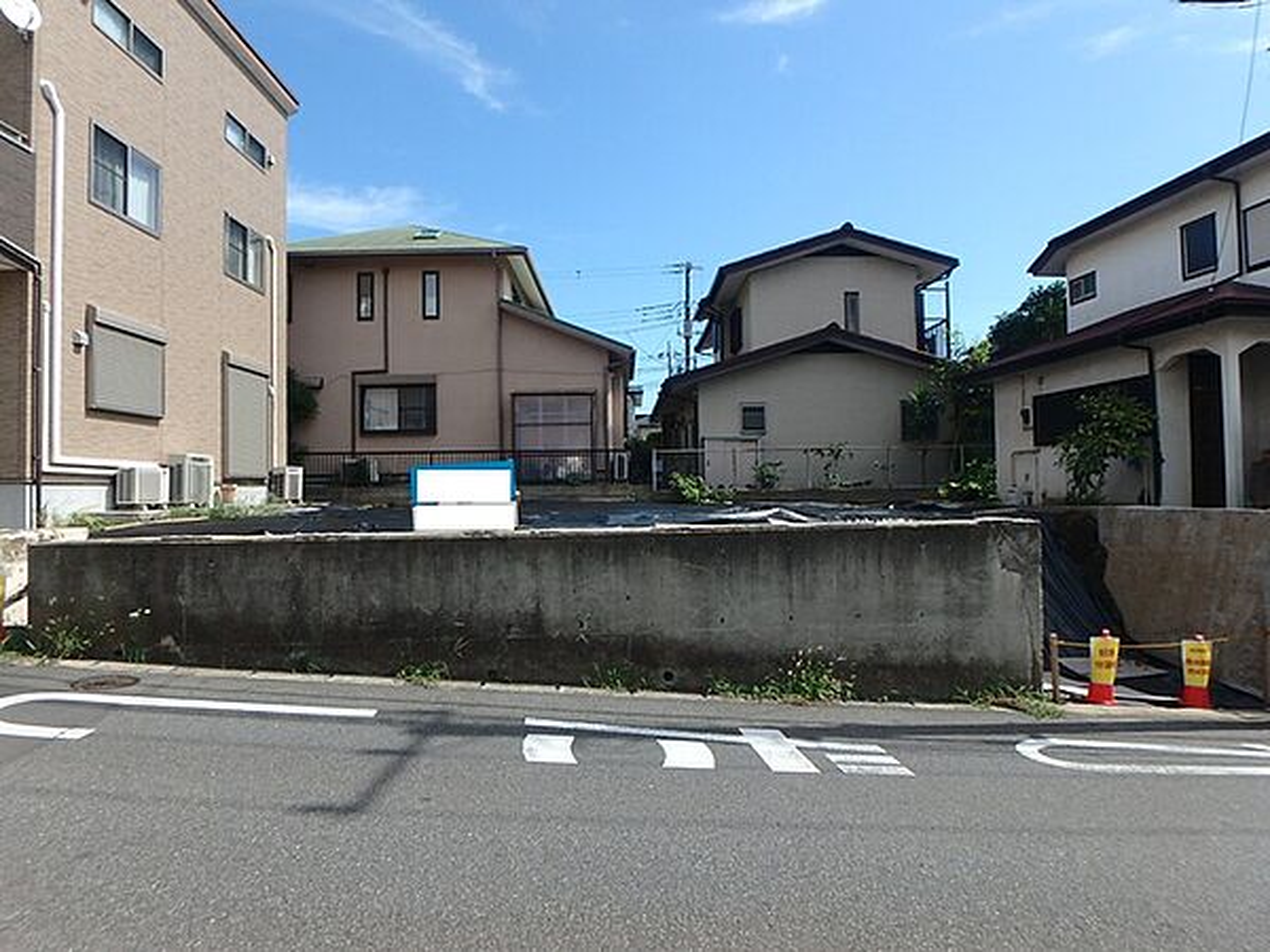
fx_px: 770
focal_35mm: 21
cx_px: 635
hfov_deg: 79.0
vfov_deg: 63.4
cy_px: 476
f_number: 6
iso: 125
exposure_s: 1/400
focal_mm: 3.7
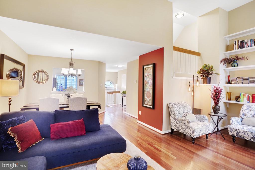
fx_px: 120
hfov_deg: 93.3
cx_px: 128
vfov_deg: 70.5
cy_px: 85
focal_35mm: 17
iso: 1250
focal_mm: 17
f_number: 8
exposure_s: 1/13
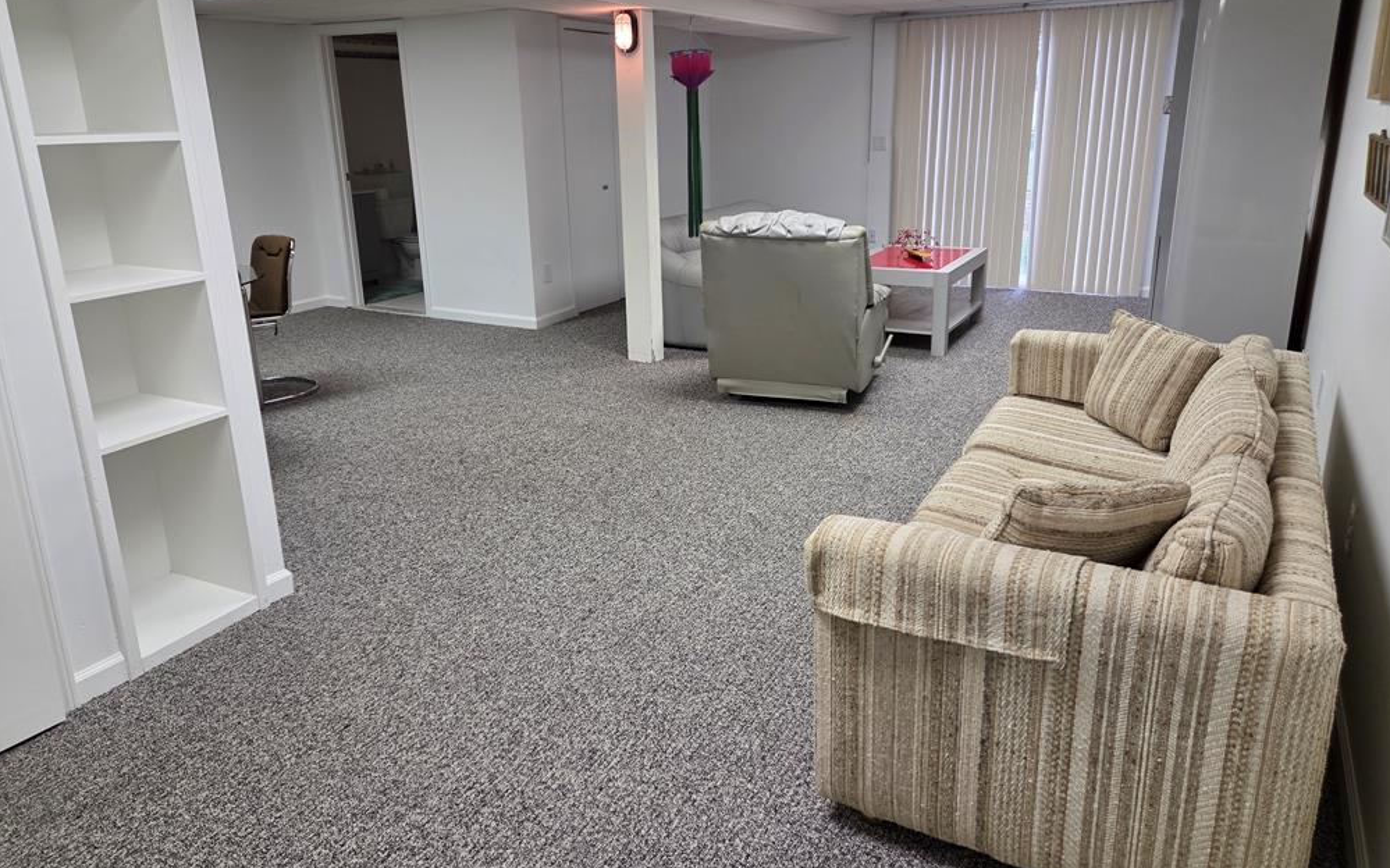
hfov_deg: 72.6
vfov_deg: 49.2
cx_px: 686
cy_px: 392
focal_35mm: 25
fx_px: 947
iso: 160
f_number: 1.8
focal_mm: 5.4
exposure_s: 1/120
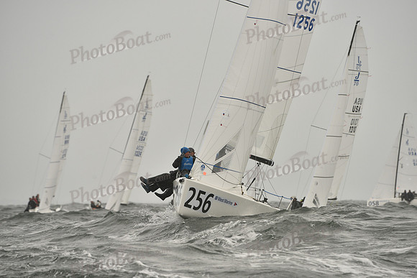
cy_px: 139
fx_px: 4634
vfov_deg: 3.4
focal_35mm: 400
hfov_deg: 5.2
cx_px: 208
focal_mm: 400
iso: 400
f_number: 7.1
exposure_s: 1/1250
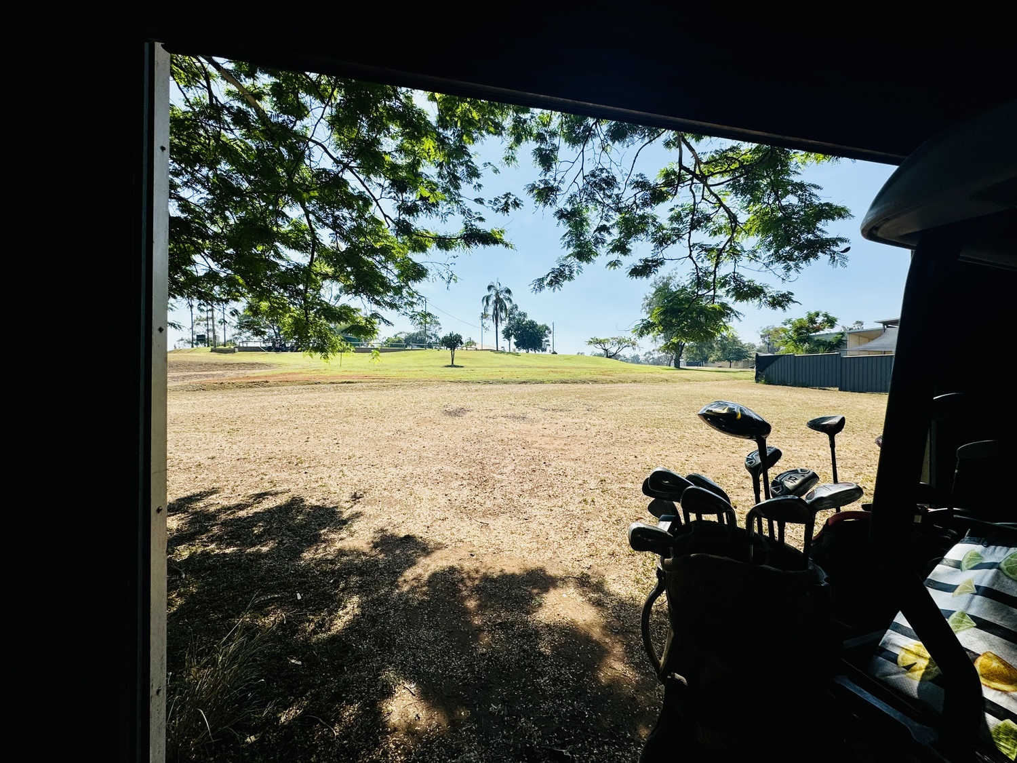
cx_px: 508
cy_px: 382
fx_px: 411
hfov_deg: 102.1
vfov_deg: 85.7
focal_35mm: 14
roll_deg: +1.0
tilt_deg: -0.2
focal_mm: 2.22
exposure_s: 1/2415
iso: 50
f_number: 2.2
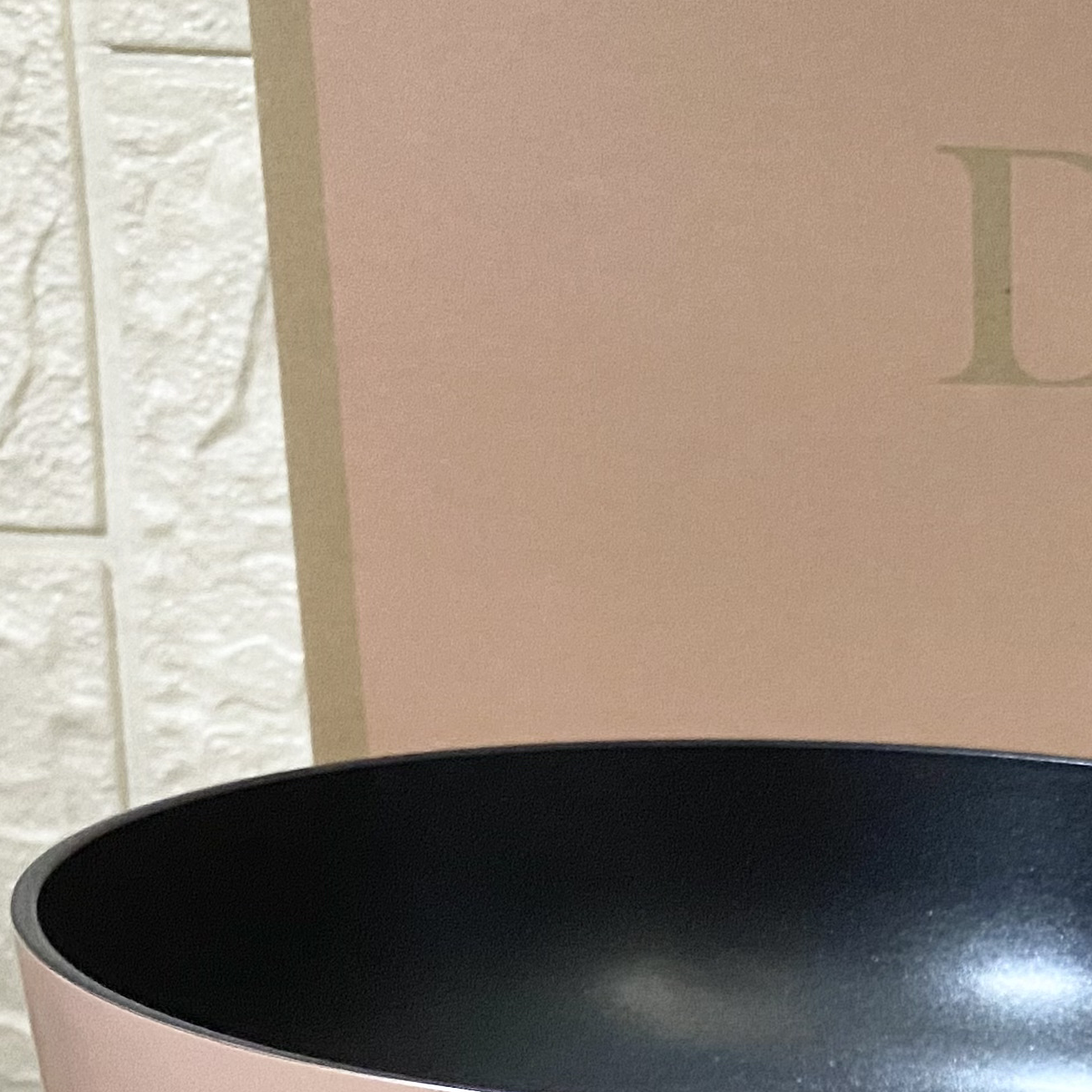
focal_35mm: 60
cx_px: 1395
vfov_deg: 28.1
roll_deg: -2.5
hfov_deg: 25.0
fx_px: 2141
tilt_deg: -14.9
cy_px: 853
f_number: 1.8
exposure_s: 1/40
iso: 500
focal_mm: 4.25
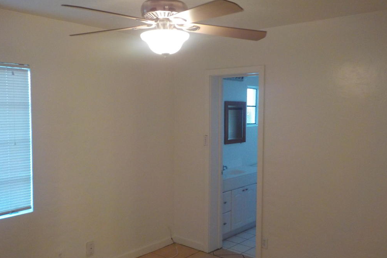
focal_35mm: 32
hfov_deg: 58.7
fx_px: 344
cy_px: 127
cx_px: 197
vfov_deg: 41.1
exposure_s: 1/30
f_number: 3.3
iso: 400
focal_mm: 4.1
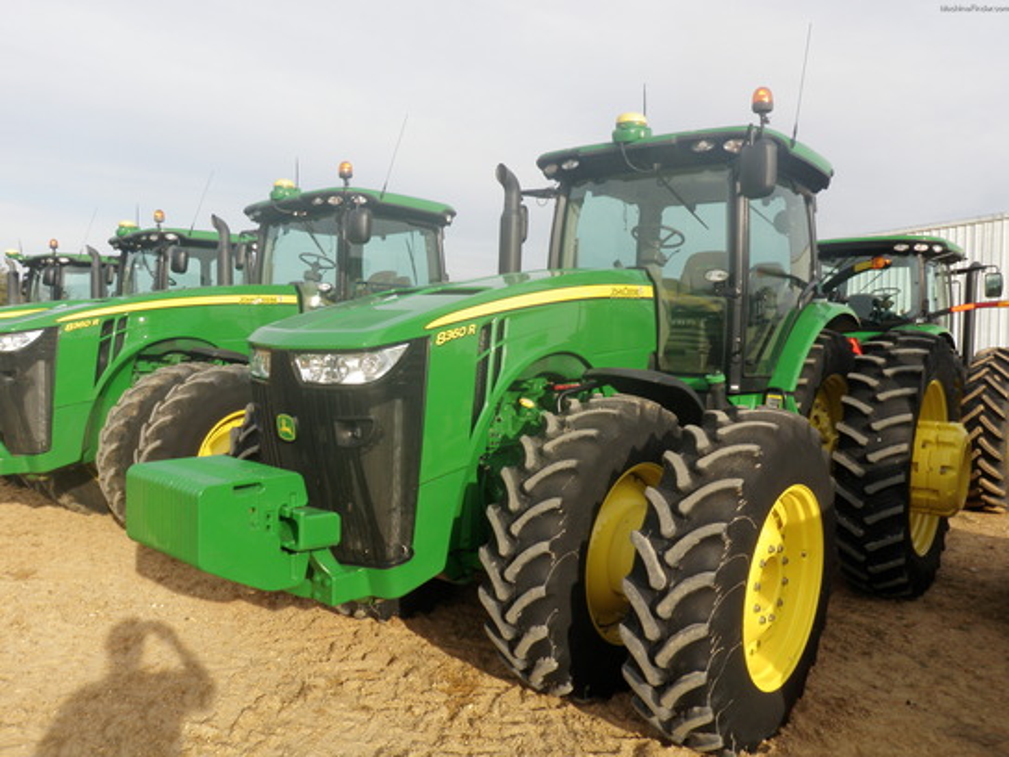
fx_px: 816
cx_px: 504
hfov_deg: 63.4
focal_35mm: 28
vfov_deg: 49.7
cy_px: 378
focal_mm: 5
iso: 50
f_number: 5
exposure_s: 1/160
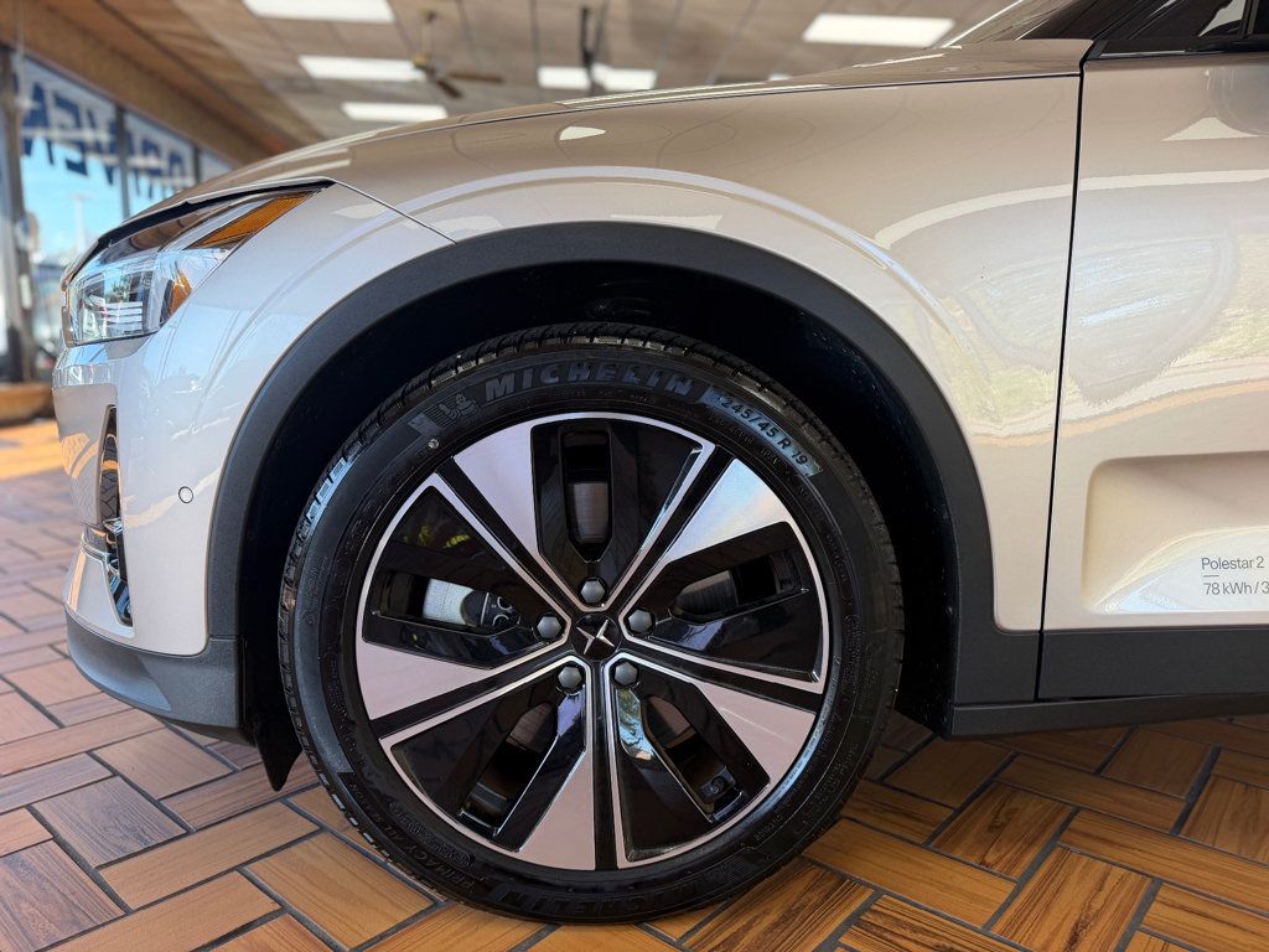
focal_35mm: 24
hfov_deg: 71.6
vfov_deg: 56.8
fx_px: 880
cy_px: 476
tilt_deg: -8.7
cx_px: 634
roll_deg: -0.2
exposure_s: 1/213
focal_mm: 6.76
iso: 80
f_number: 1.78
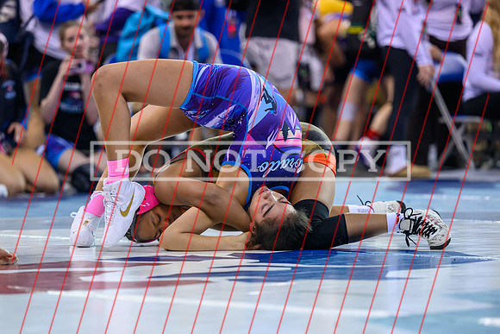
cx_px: 214
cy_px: 193
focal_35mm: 202
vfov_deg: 6.8
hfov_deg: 10.2
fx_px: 2810
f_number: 2.8
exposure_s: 1/800
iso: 3200
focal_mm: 150
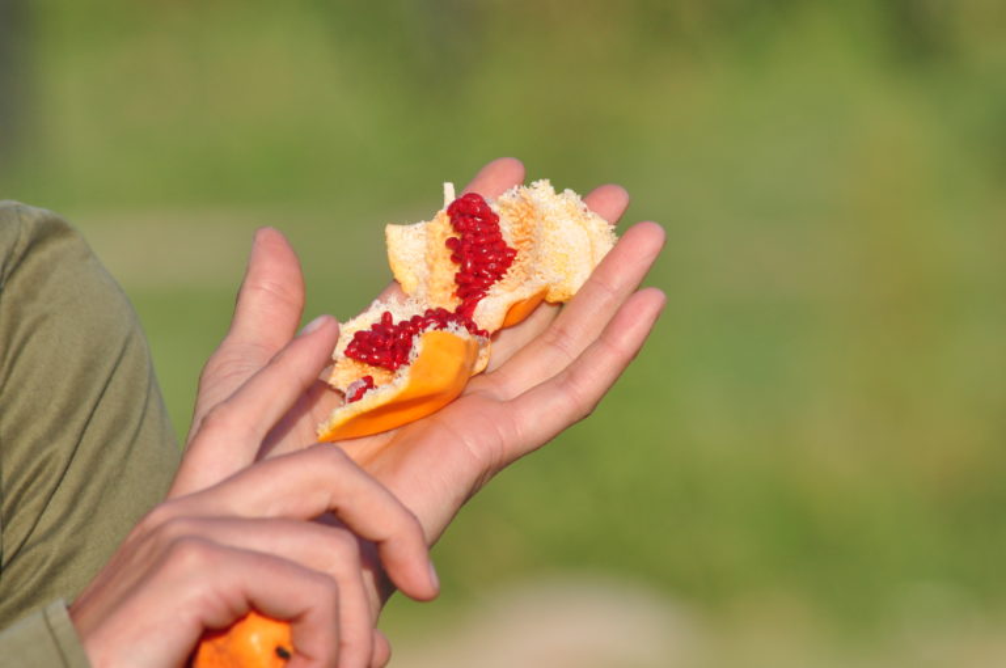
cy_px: 334
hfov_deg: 6.9
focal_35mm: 300
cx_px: 503
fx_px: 8373
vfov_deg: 4.6
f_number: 9
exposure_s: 1/640
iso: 320
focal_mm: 200
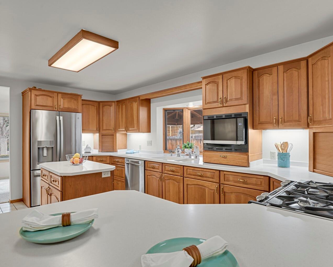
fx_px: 197
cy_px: 133
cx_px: 172
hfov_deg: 80.4
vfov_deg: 68.1
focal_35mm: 20
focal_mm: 17
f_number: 8
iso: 250
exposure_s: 2
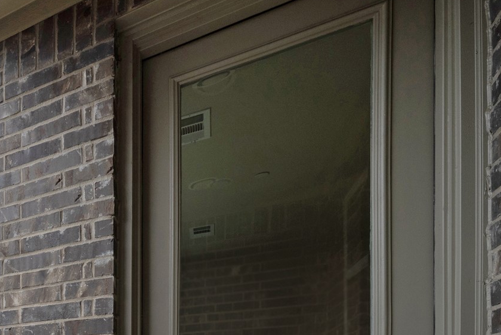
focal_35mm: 31
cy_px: 405
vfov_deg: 33.9
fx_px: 432
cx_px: -120
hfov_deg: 39.7
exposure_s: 1/1000
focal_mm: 12
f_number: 9
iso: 500
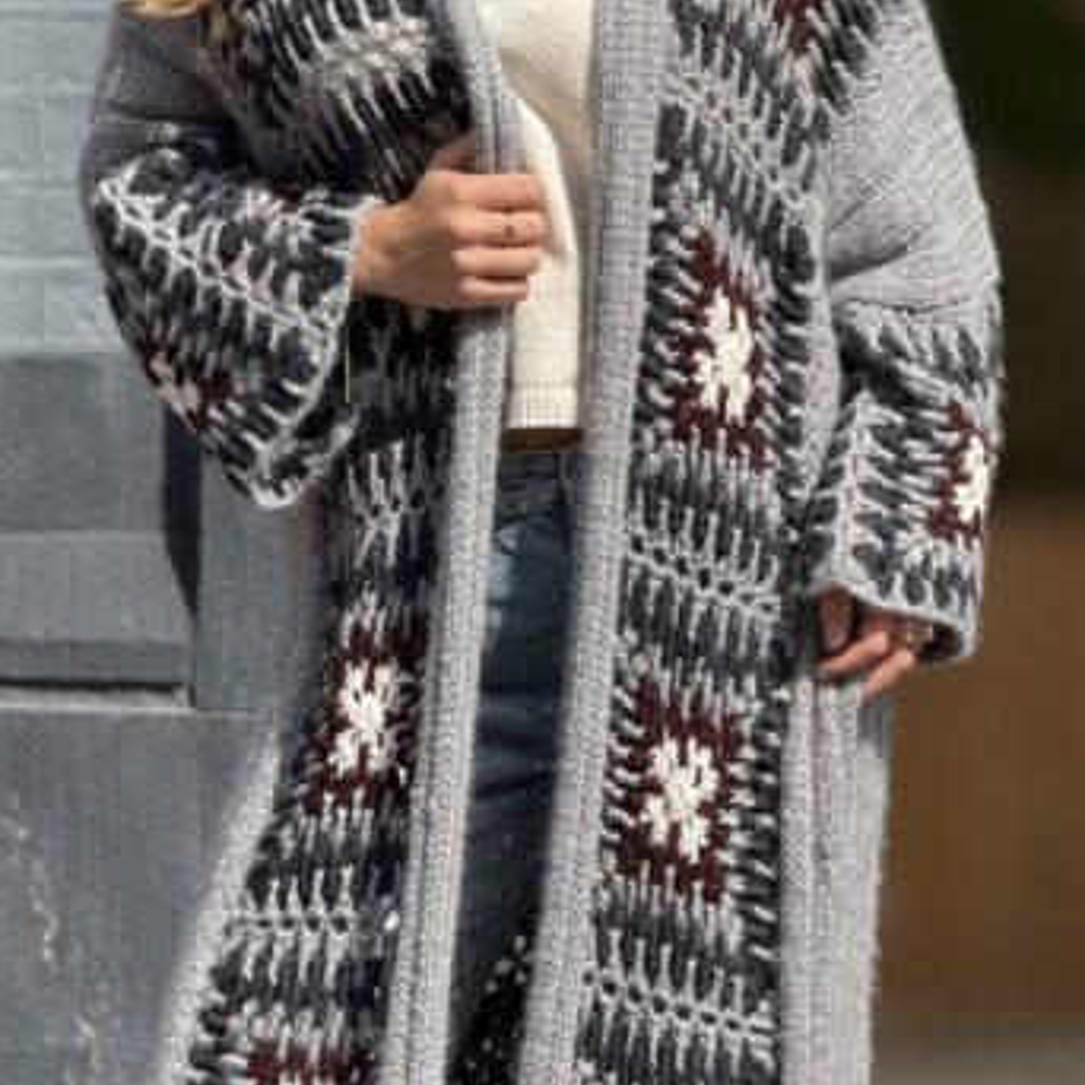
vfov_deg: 7.1
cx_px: 666
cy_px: 454
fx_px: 8794
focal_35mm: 248
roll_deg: -1.3
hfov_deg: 7.1
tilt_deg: -1.1
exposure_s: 1/977
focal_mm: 15.66
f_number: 2.8
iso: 64
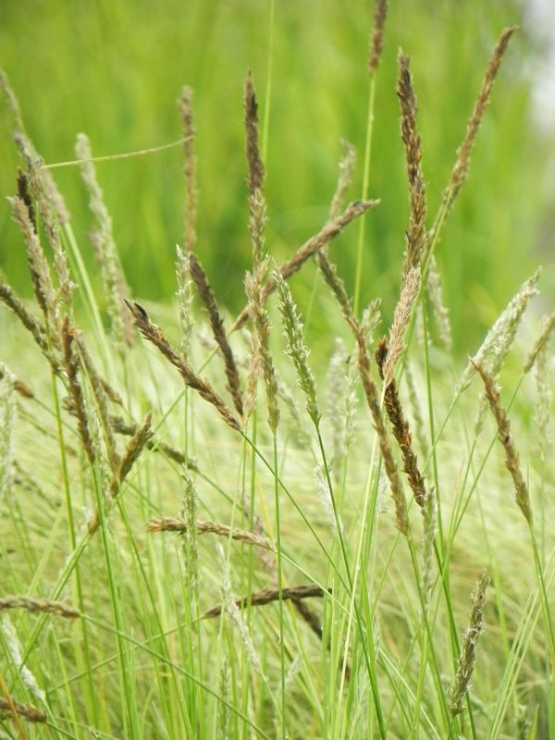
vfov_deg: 4.1
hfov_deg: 3.1
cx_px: 278
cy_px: 370
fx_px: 10283
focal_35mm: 481
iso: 160
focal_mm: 85.6
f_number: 5
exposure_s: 1/60
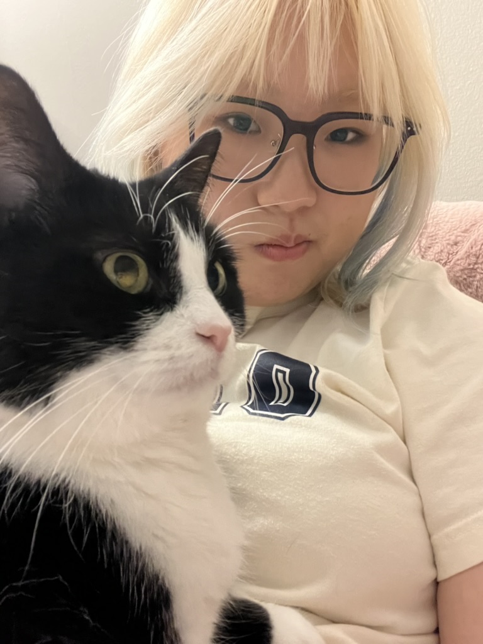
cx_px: 242
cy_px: 322
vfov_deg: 60.0
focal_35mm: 30
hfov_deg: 46.8
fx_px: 558
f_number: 2.2
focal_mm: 2.71
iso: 1000
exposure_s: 1/15
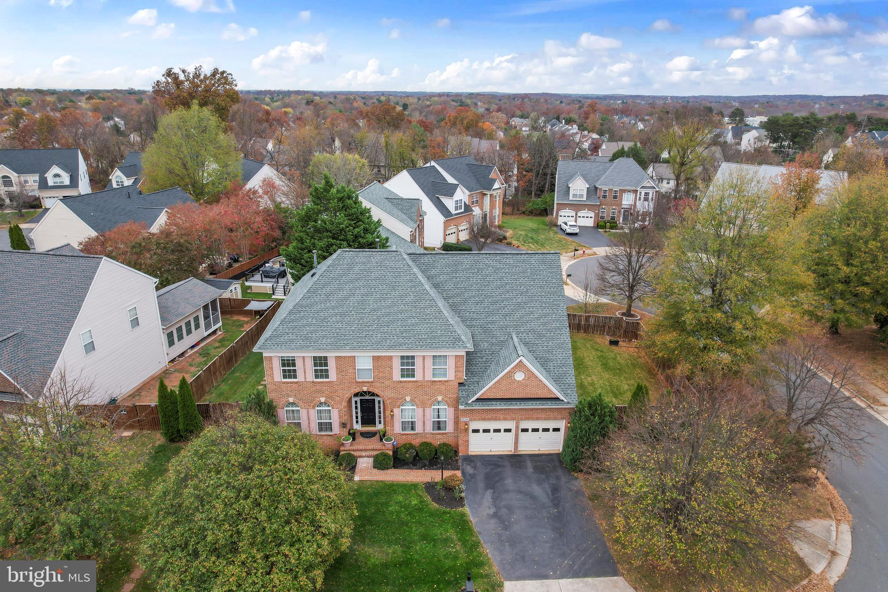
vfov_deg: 57.2
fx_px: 543
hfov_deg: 78.6
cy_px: 296
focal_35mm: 22
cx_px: 444
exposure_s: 1/250
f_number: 2.8
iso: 120
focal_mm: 8.38
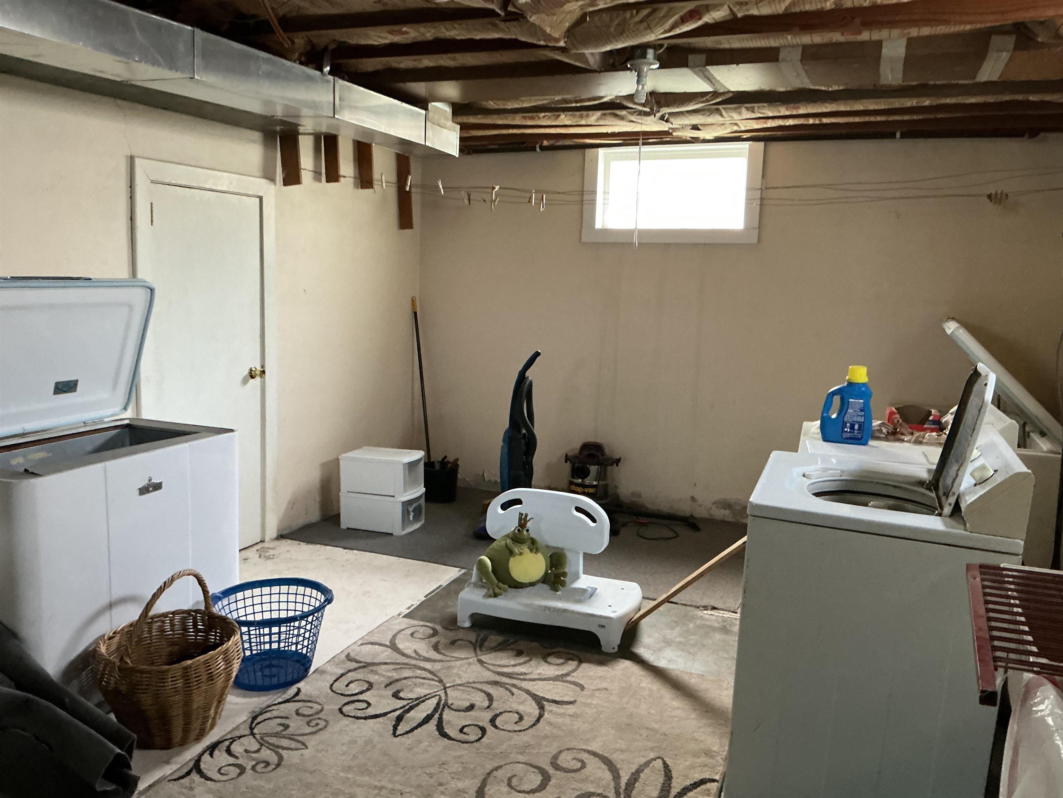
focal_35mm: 29
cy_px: 399
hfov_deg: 61.7
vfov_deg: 48.2
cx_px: 532
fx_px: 891
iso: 250
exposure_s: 1/30
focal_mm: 3
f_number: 1.8
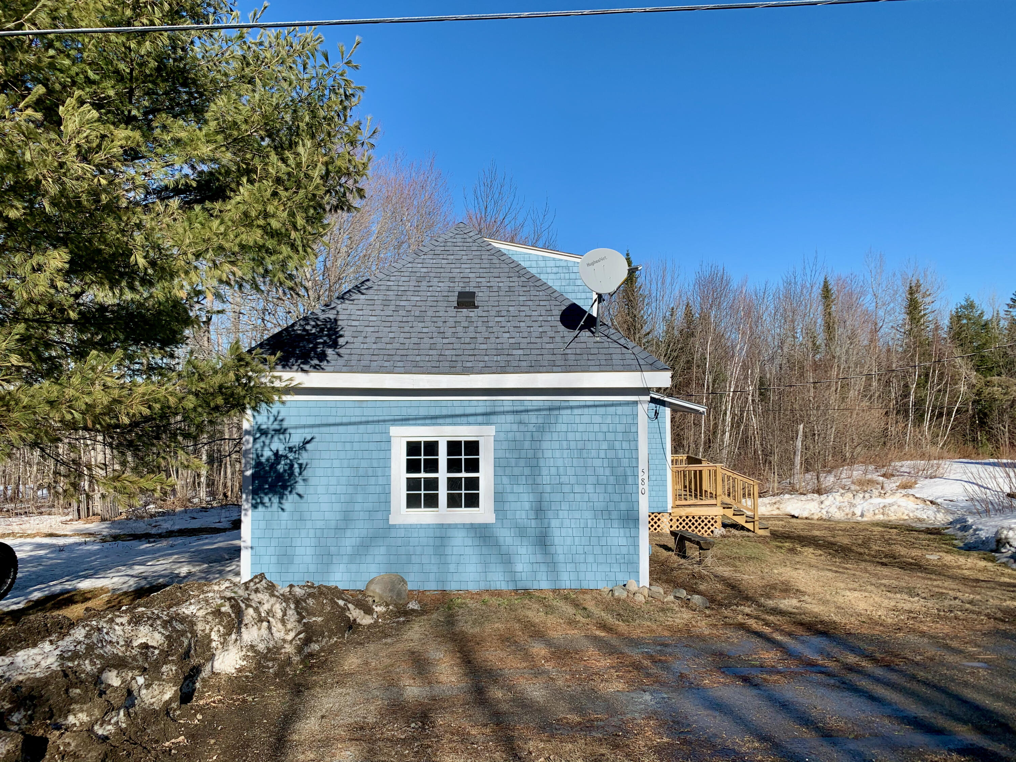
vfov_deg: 53.1
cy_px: 381
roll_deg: -0.3
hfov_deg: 67.3
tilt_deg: +1.8
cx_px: 508
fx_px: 763
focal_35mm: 26
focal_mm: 4.25
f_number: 1.8
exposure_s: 1/2481
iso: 25
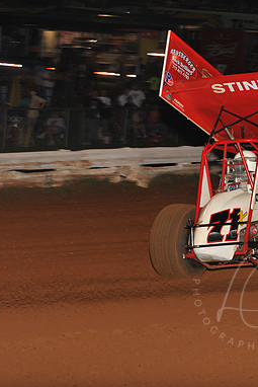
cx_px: 253
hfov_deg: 8.0
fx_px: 1826
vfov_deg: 12.1
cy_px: 195
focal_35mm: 170
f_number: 7.1
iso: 1000
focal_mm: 112
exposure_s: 1/320
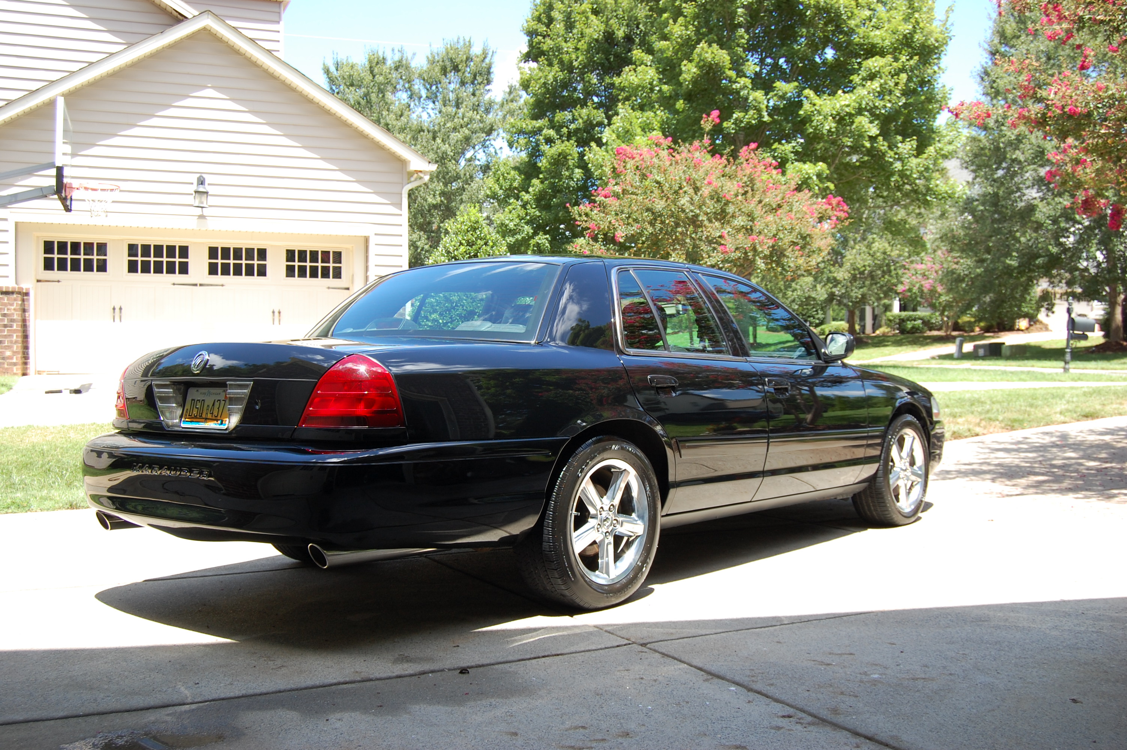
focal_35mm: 39
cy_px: 375
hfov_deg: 49.6
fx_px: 1220
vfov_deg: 34.1
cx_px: 564
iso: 200
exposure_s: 1/200
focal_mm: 26
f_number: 7.1
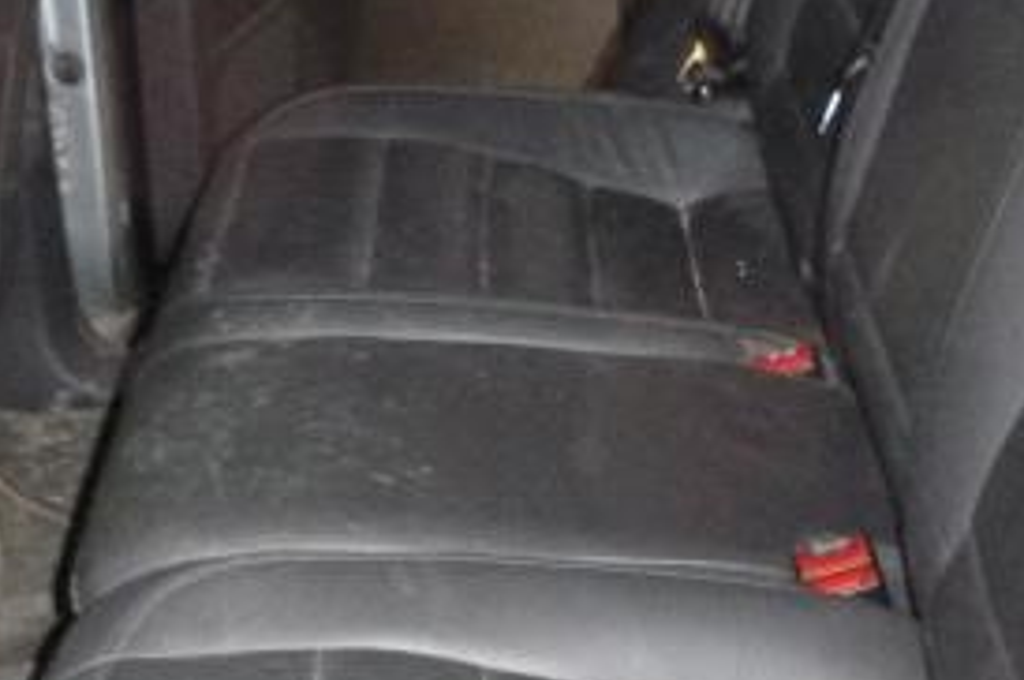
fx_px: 2159
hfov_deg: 26.7
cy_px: 422
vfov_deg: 17.9
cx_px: 557
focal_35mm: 76
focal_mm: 4.5
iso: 1000
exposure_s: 1/60
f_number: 3.9
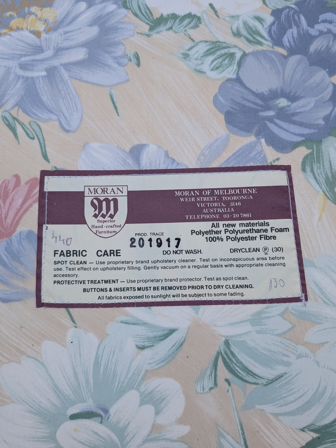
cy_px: 224
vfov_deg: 71.6
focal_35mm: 24
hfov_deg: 56.8
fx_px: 311
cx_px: 168
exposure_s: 1/548
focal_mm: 4.53
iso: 51
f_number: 1.7
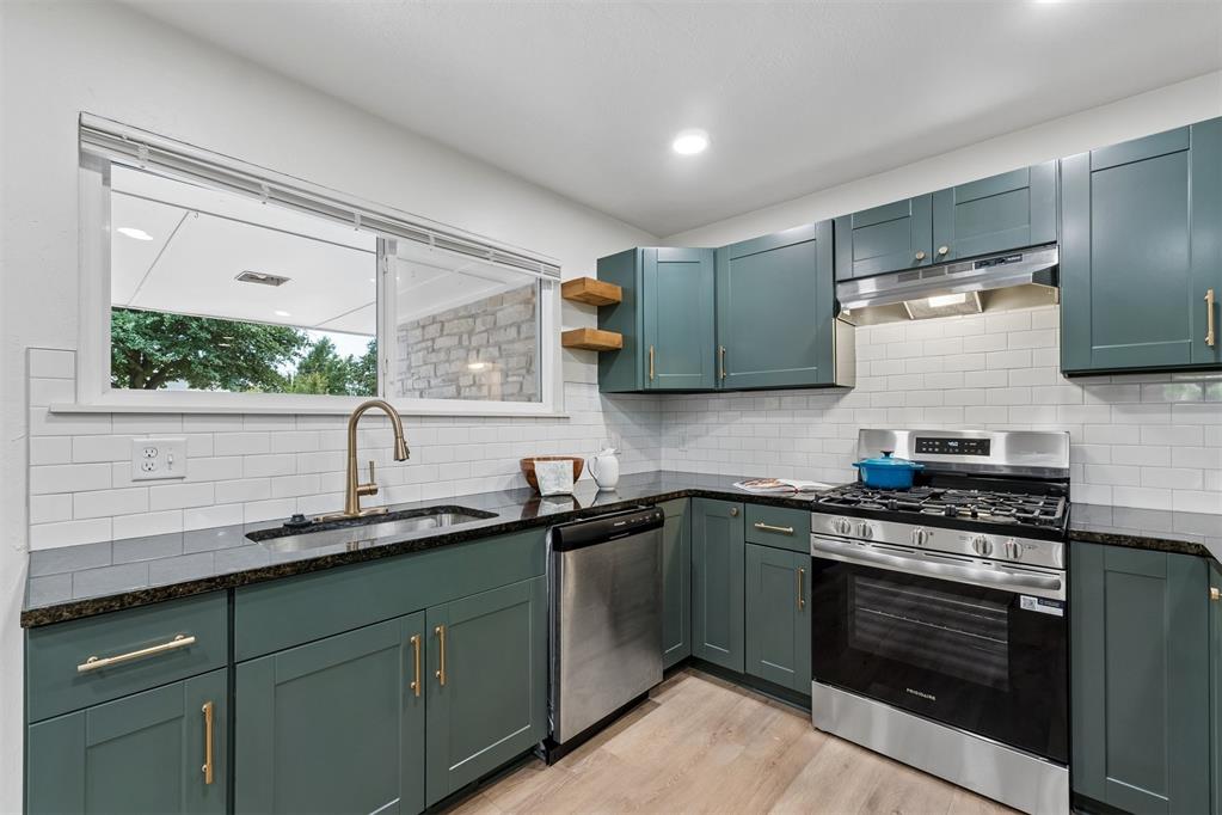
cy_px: 408
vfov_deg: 77.3
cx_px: 611
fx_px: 509
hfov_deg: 100.4
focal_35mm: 15
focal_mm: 10
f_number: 8
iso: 200
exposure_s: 1/50
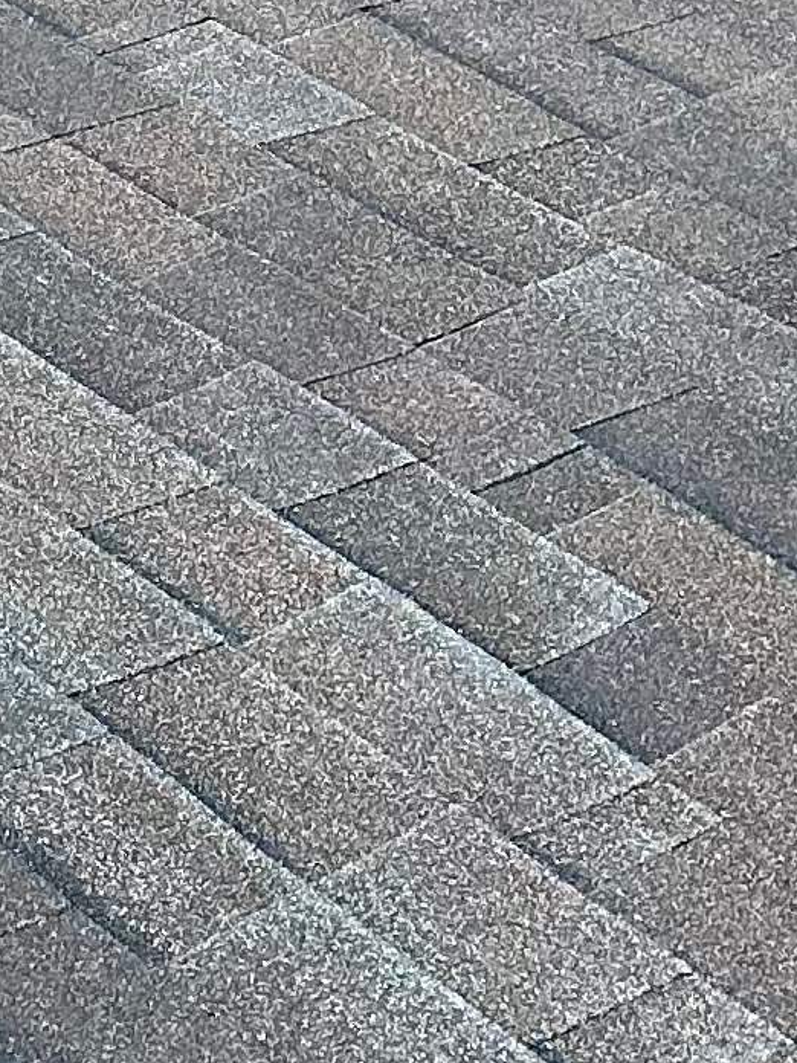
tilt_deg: -28.6
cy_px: -350
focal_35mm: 139
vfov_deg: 13.6
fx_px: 4267
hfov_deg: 9.7
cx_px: -992
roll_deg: +4.0
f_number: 1.78
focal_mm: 6.86
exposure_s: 1/121
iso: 250
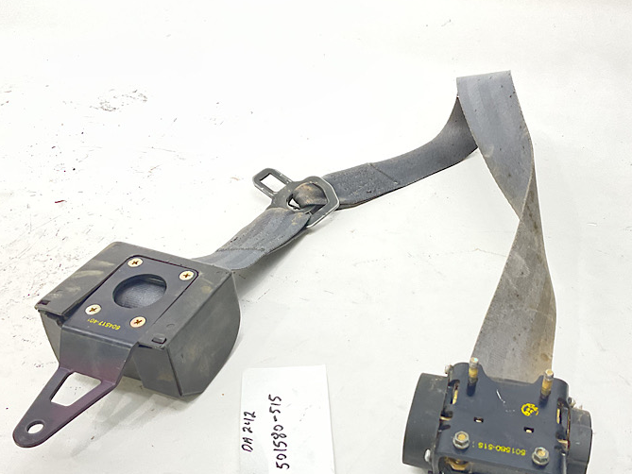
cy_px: 297
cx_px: 377
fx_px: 712
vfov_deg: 36.6
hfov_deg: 47.6
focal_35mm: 39
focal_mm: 3
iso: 200
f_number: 1.8
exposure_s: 1/60
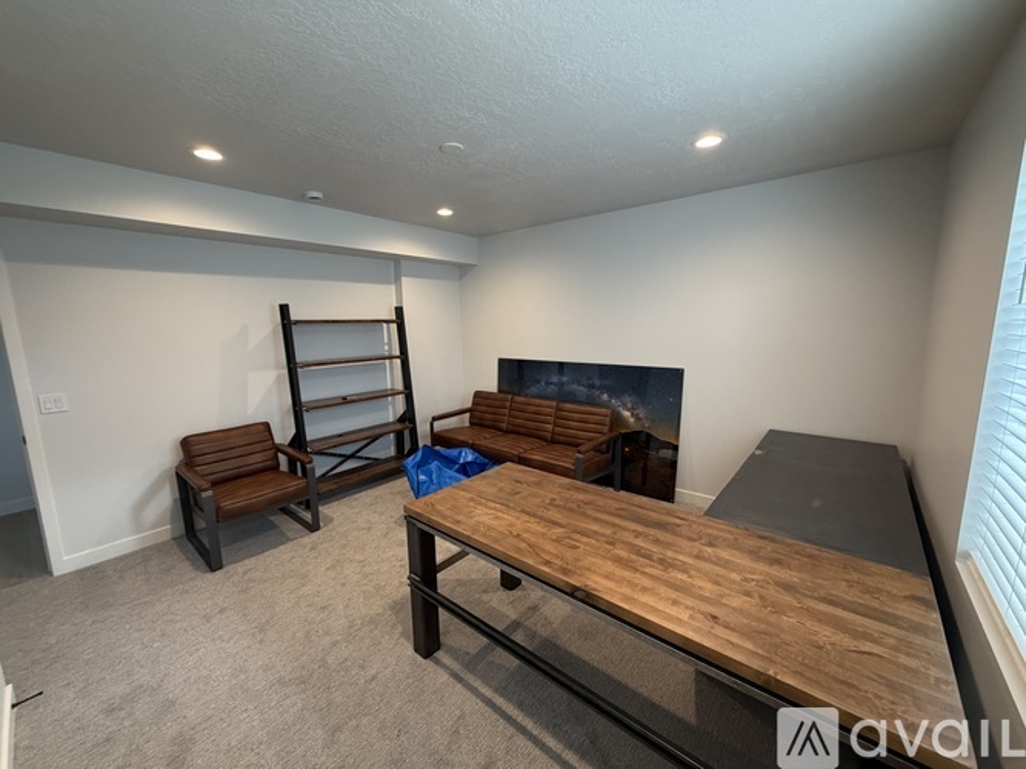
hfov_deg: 102.1
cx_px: 513
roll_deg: +1.3
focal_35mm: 14
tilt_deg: -9.8
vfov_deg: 85.7
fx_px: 415
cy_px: 384
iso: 250
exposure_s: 1/60
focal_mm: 2.22
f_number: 2.2
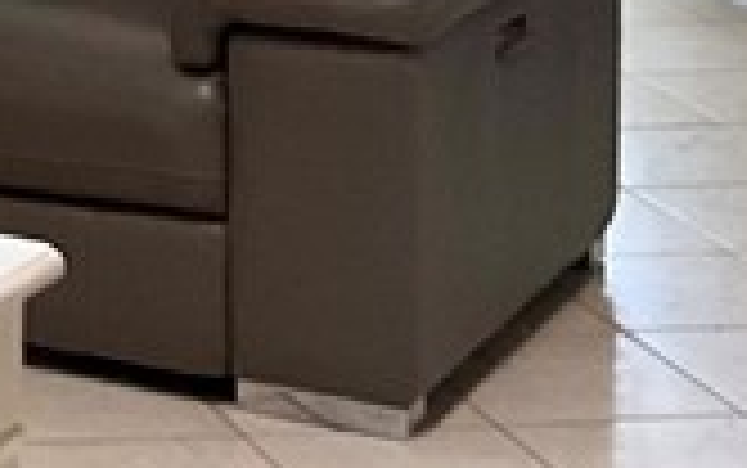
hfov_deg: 10.1
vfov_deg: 6.6
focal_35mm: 190
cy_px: -598
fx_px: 3871
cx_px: -814
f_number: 1.8
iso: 100
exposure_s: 1/42
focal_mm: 3
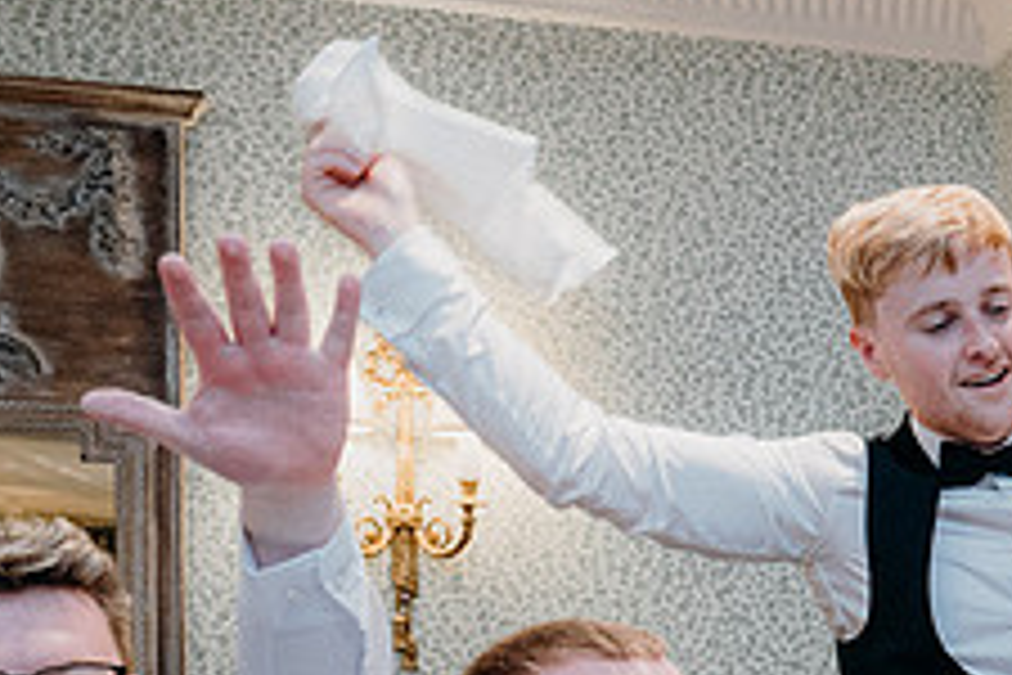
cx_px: 1196
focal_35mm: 62
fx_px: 1743
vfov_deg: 21.4
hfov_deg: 28.4
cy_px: 623
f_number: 3.5
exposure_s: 1/160
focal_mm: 24
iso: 2500
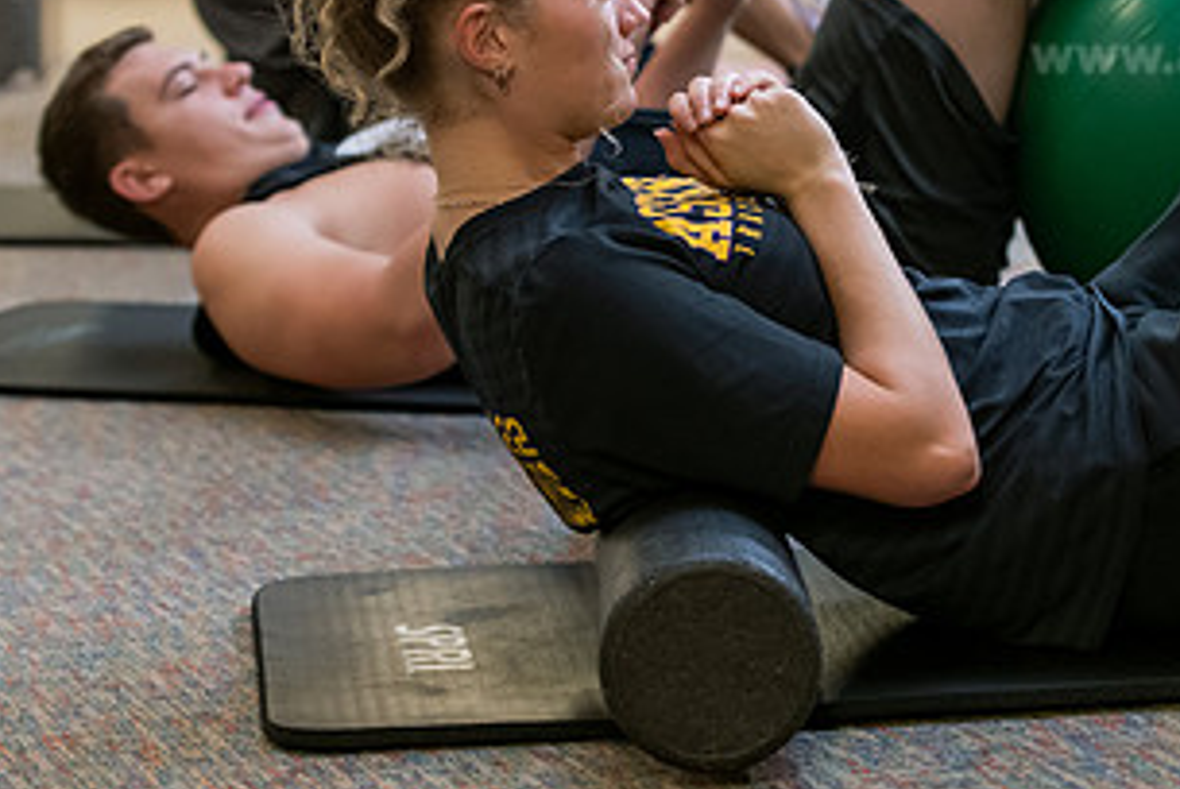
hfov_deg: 15.3
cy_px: 137
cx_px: 855
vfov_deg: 10.3
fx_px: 4364
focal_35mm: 133
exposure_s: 1/200
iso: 1600
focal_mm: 70
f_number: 3.2
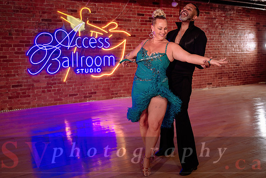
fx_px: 281
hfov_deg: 50.7
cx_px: 134
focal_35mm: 38
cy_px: 81
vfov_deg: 35.1
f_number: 2
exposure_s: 1/400
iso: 800
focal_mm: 31
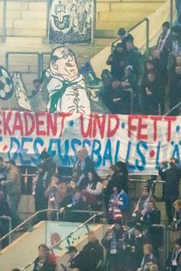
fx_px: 5401
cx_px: 122
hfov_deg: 1.9
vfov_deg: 2.9
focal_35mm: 717
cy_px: 119
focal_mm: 143.15
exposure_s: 1/125
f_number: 4
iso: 6400
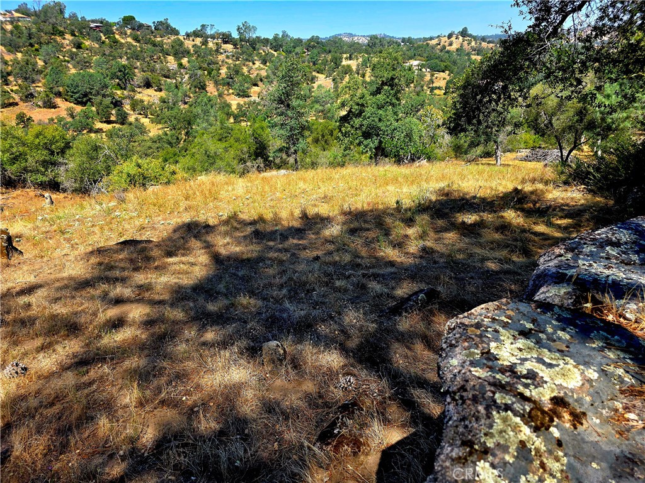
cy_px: 242
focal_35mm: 23
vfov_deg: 58.9
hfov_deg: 73.9
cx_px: 322
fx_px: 429
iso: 80
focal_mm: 6.3
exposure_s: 1/5000
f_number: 1.7
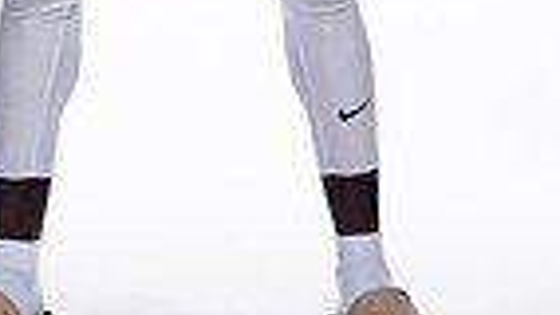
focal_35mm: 354
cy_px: -433
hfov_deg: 6.1
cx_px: 280
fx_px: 5259
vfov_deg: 3.4
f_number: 6.3
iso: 400
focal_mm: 107
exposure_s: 1/250
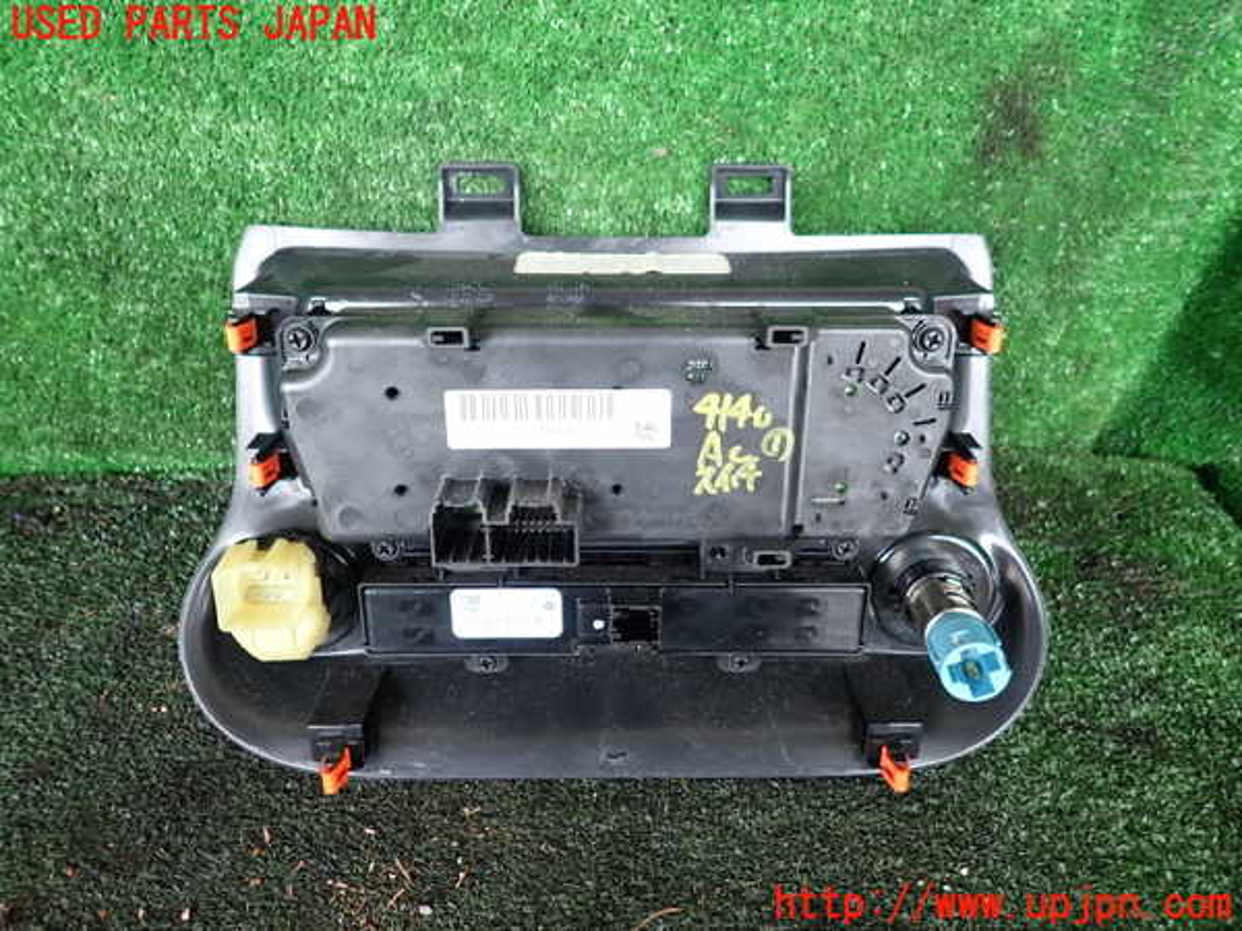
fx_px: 897
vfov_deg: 54.9
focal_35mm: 25
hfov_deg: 69.4
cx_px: 621
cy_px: 466
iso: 200
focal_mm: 4.5
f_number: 2
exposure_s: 1/50
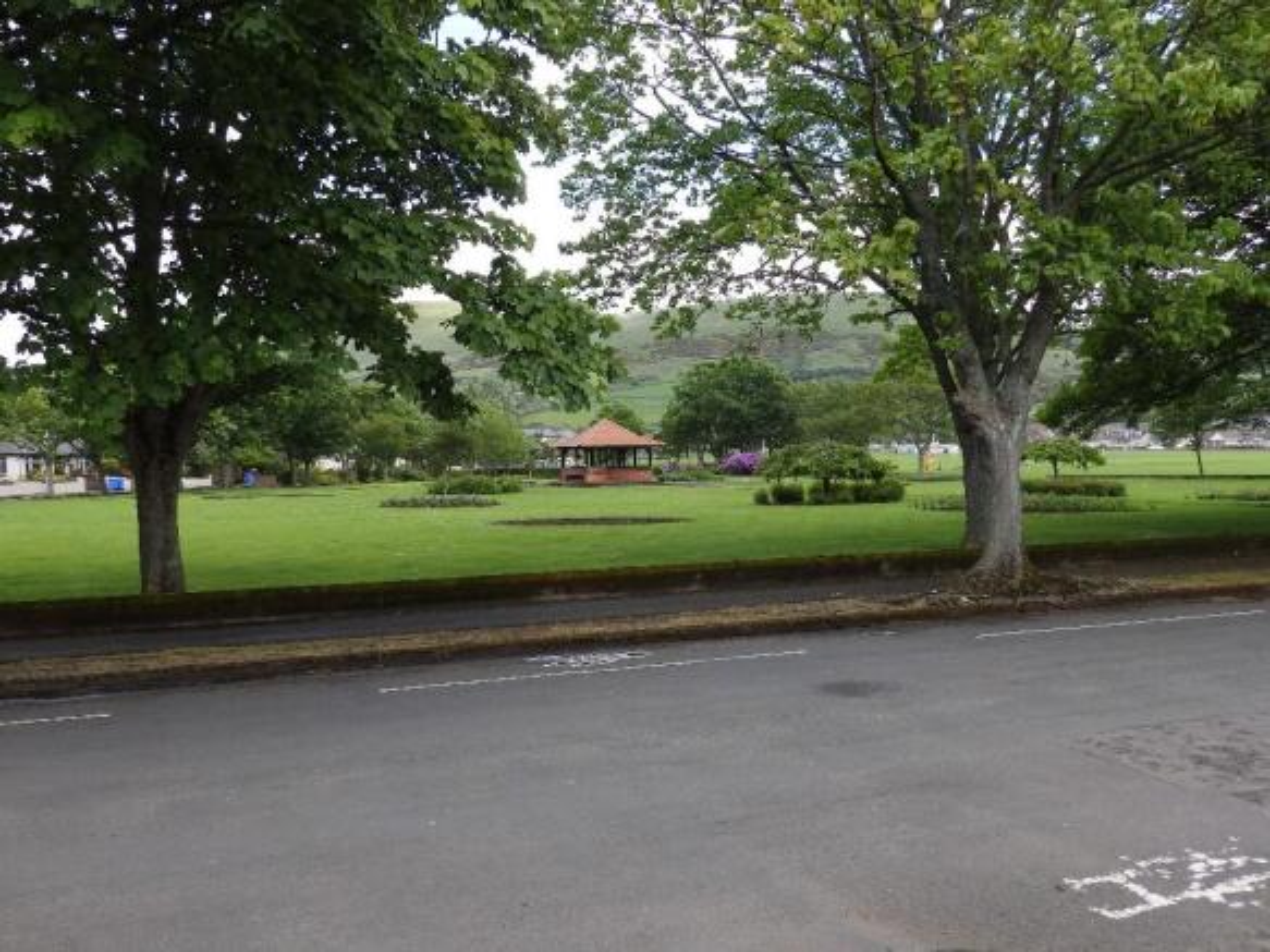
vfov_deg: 44.1
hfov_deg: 56.8
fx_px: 1174
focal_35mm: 32
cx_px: 635
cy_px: 476
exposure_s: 1/125
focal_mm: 5.7
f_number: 4.5
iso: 80
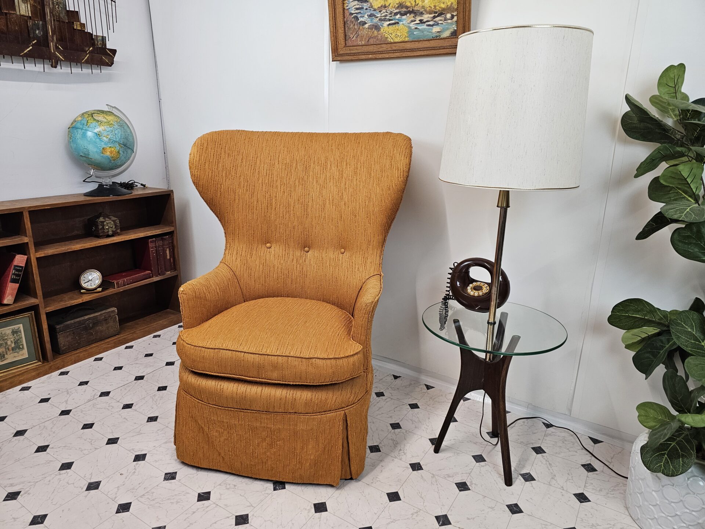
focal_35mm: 23
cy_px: 264
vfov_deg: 58.9
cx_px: 352
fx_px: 468
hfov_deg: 73.9
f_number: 1.7
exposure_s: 1/120
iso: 160
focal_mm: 6.3
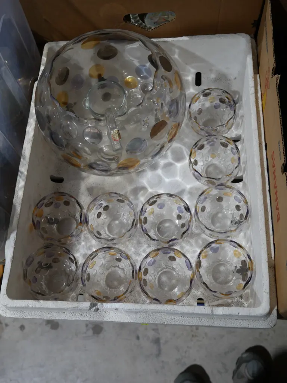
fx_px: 376
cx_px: 144
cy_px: 192
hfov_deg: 41.8
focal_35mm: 34
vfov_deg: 53.9
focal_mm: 17
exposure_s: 1/60
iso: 200
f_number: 4
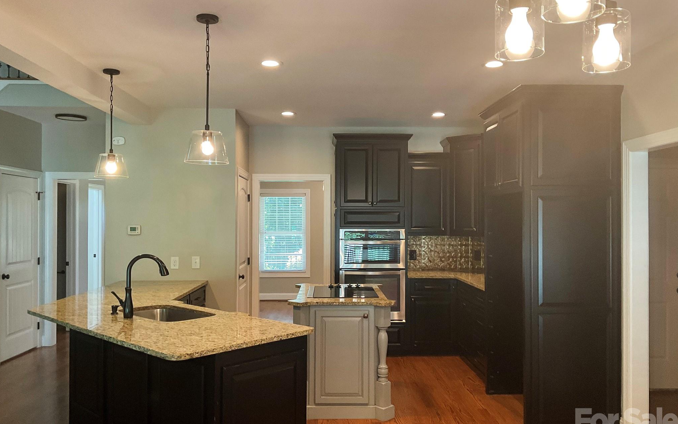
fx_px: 573
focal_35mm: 31
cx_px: 340
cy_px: 217
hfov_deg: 61.2
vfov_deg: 40.6
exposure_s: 1/60
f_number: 1.8
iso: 100
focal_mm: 3
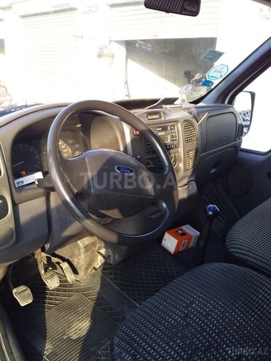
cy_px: 180
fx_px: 324
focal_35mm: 31
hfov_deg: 45.4
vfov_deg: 58.4
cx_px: 136
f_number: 2.2
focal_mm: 3.3
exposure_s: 1/104
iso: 40
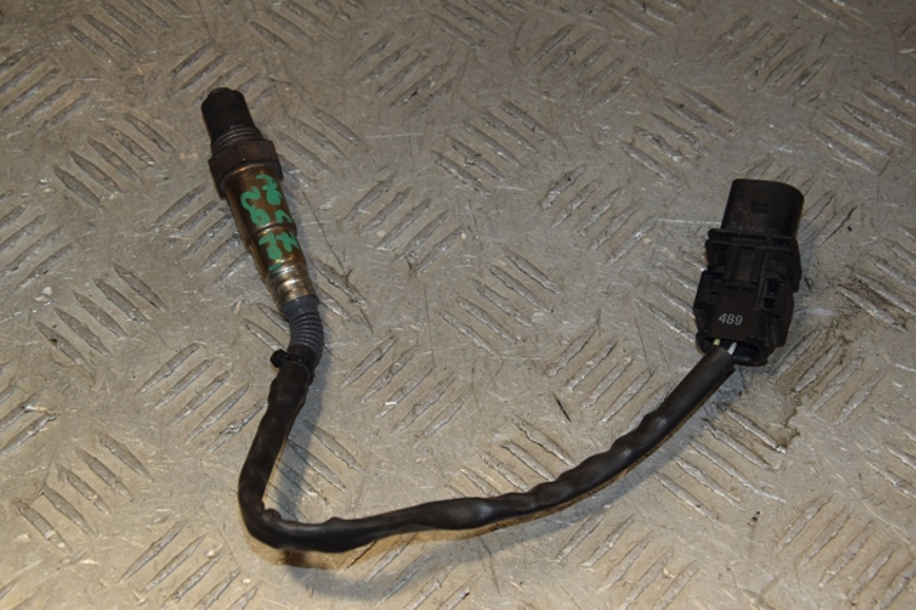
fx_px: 1831
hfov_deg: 28.1
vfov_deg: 18.9
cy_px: 305
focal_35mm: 72
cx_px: 458
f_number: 8
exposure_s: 1/200
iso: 800
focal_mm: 48
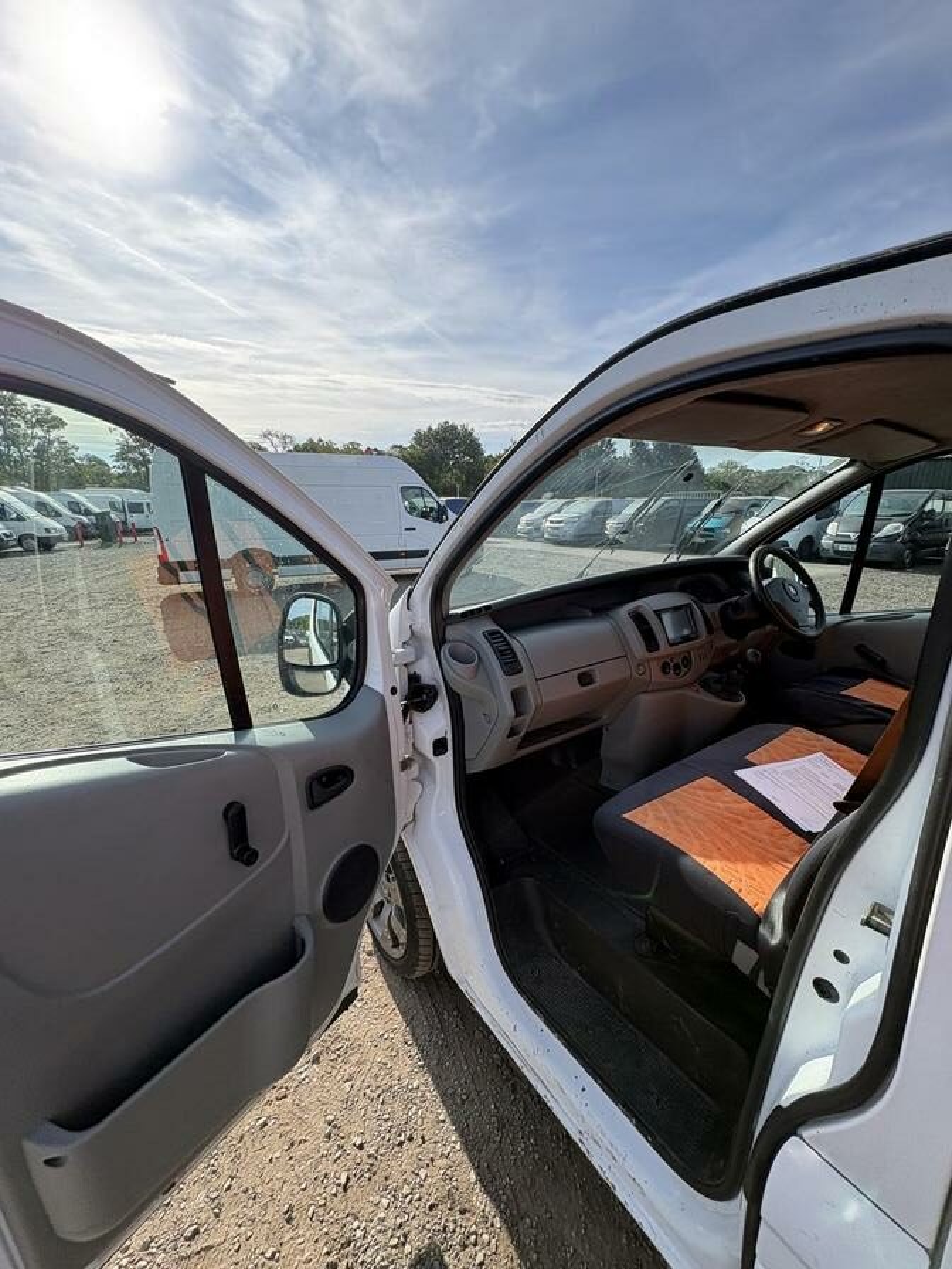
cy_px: 634
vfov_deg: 102.1
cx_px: 476
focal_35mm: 14
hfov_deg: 85.7
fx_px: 513
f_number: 2.2
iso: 40
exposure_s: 1/664
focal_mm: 2.22
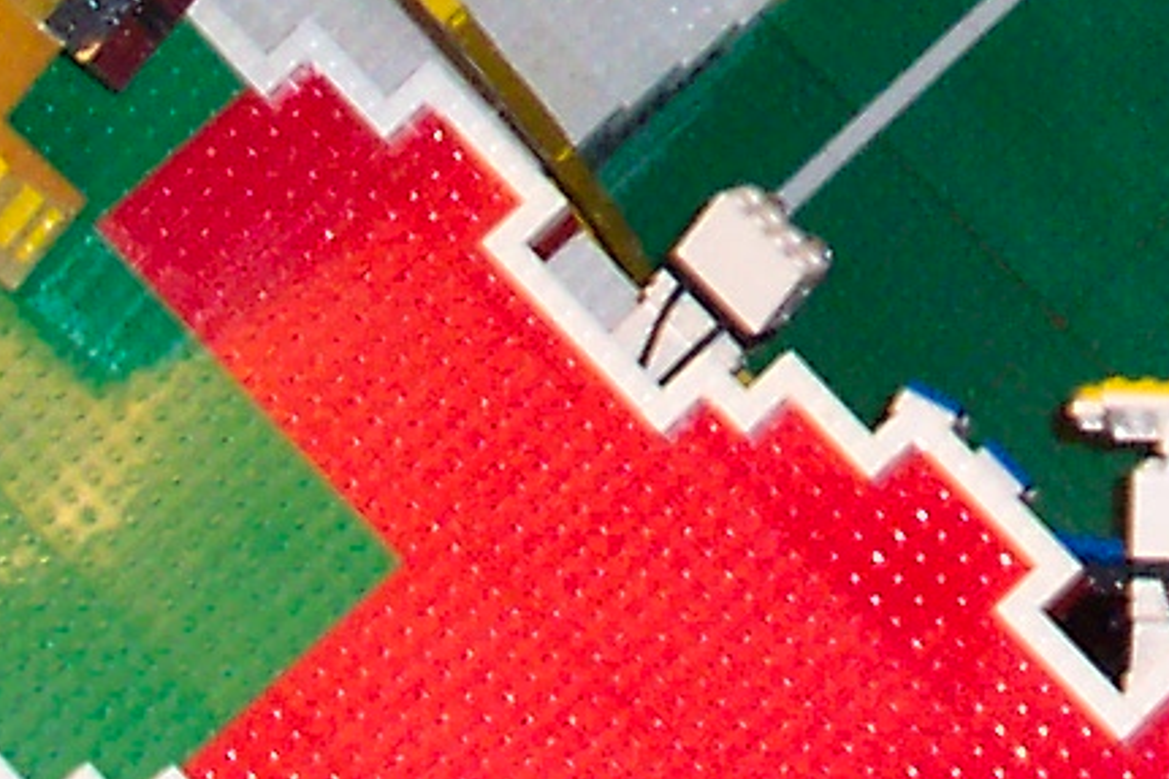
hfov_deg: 10.3
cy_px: -301
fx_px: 6459
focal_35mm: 199
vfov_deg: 6.8
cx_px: 1090
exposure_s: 1/30
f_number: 2.8
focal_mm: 7.5
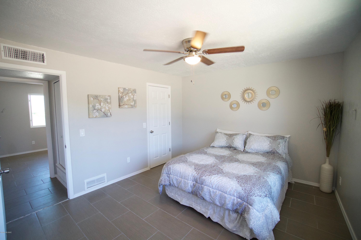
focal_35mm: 15
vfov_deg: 77.3
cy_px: 120
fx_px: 150
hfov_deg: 100.4
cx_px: 180
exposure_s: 1/160
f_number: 4
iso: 2000
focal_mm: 10
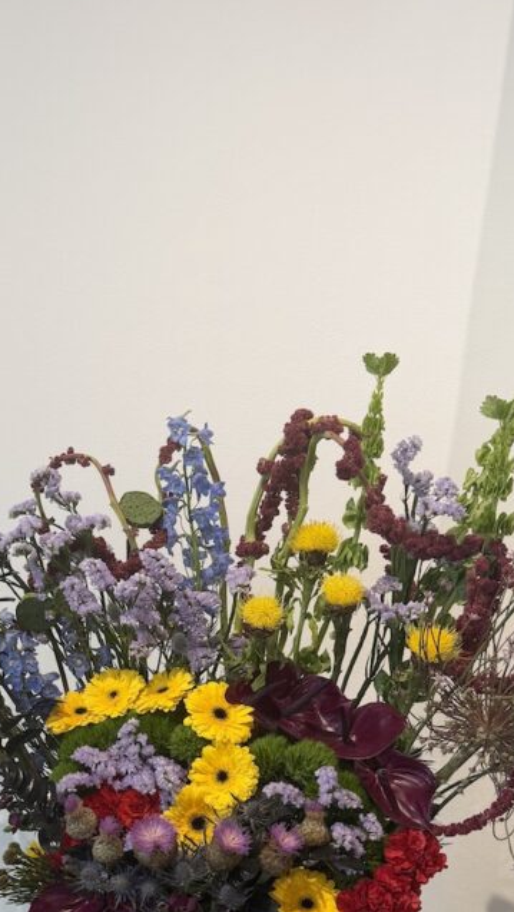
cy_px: 697
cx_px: 69
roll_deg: -3.2
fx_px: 1016
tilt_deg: -13.6
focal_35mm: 42
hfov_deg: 27.5
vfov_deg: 46.4
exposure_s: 1/120
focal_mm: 6.76
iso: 125
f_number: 1.78
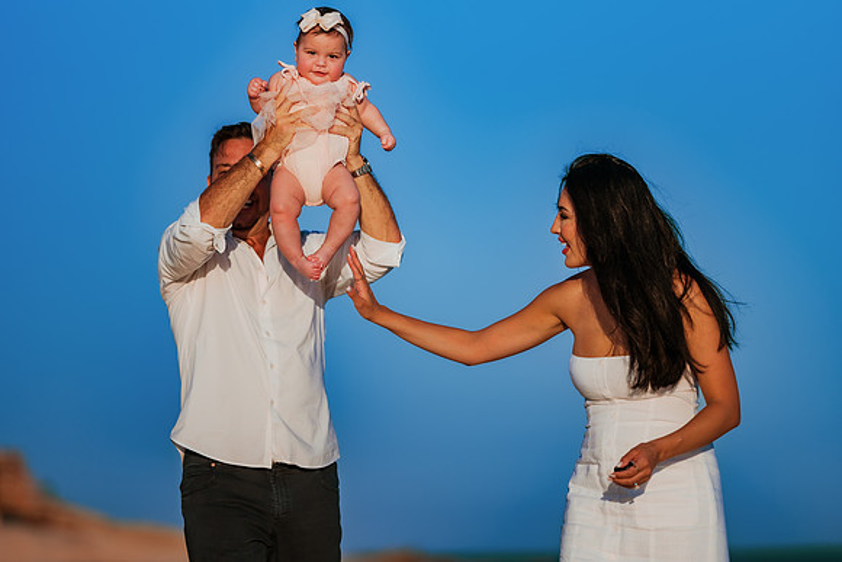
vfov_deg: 10.2
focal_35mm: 135
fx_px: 3158
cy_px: 281
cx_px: 421
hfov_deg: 15.2
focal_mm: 135
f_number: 1.8
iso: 100
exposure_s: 1/8000
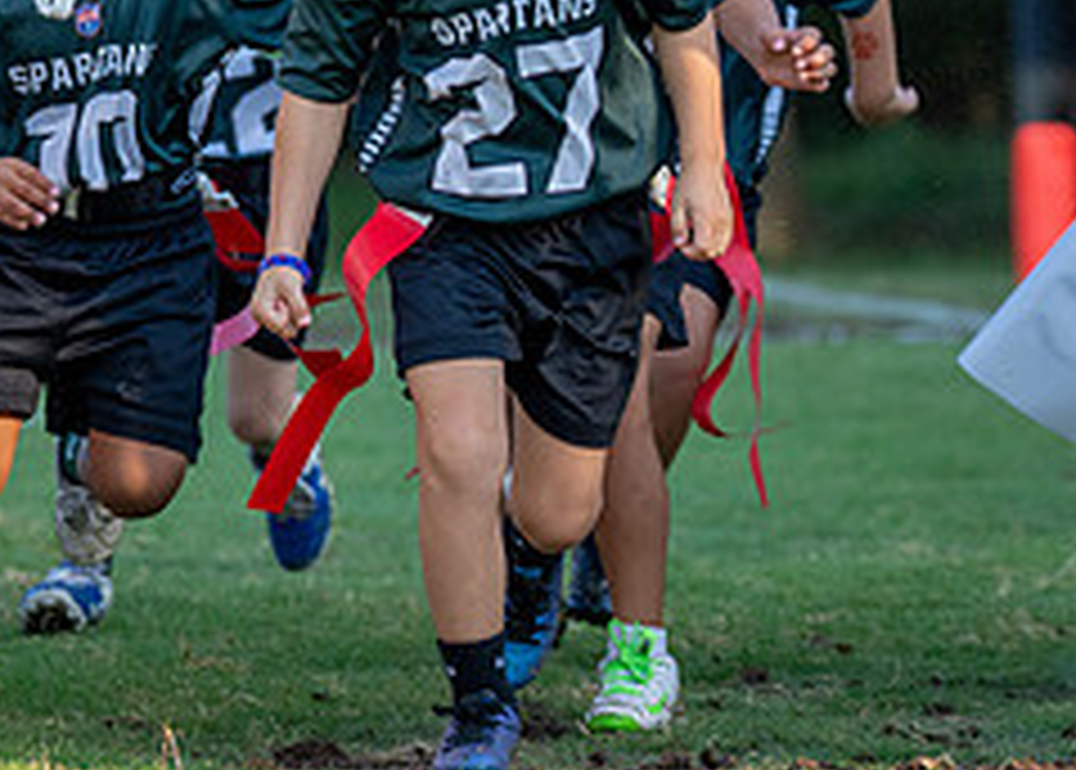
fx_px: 12353
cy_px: 44
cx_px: 387
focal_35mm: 404
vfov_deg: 3.6
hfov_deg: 5.0
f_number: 2.8
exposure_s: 1/1250
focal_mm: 110
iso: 200
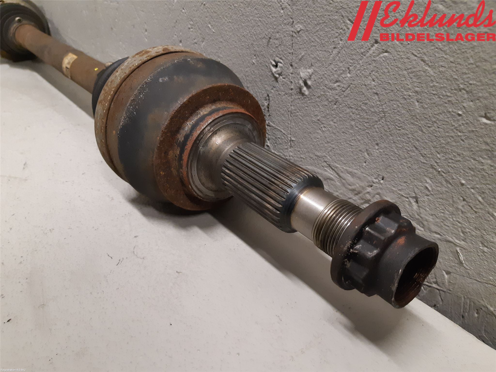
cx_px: 248
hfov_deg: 67.3
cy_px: 186
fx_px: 373
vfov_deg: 53.1
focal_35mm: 26
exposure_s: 1/50
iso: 200
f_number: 1.7
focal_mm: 3.93
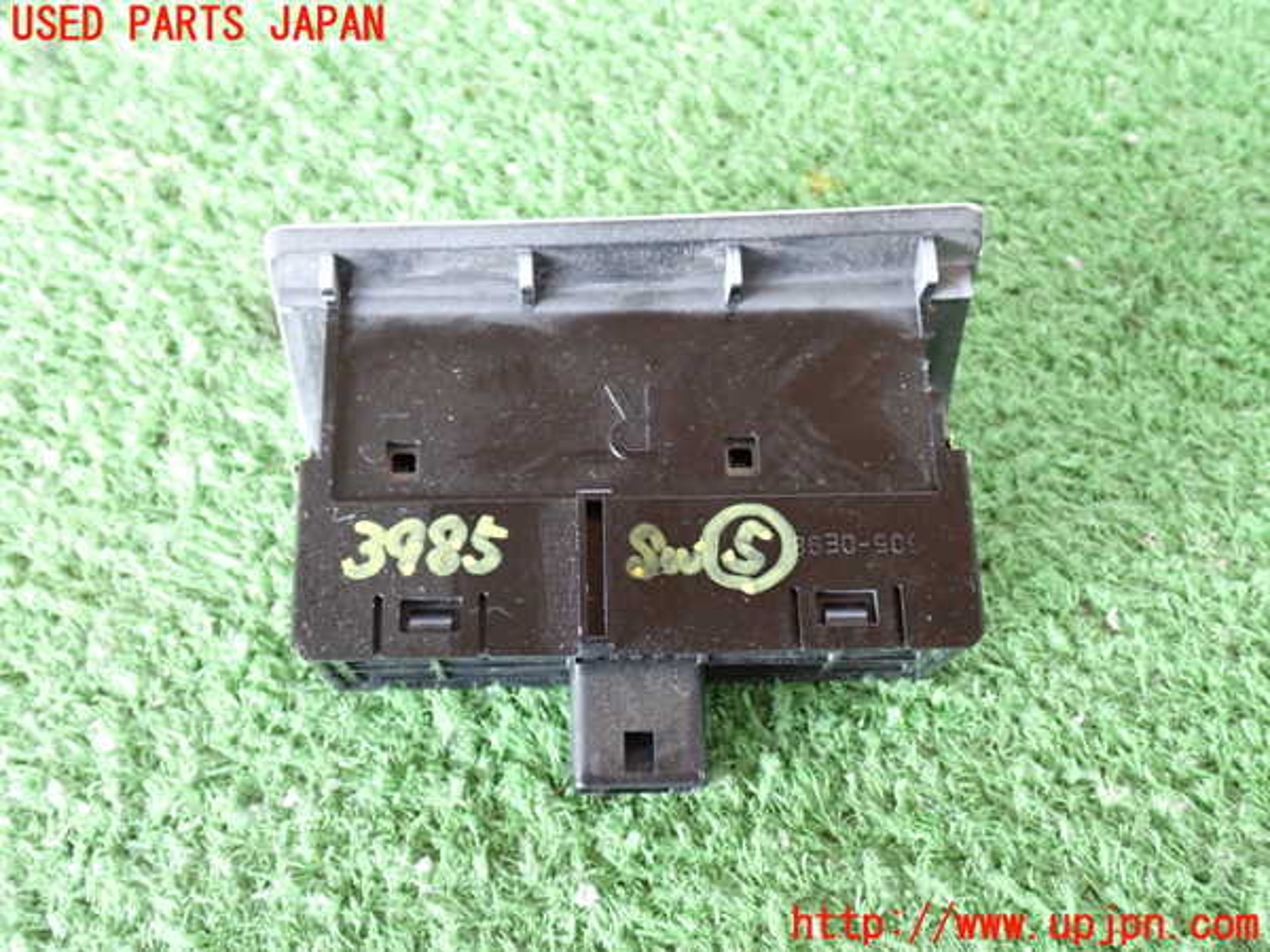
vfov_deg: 37.7
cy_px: 476
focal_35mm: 38
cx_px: 635
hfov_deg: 49.0
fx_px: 1394
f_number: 2.7
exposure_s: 1/40
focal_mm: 6.83
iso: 800
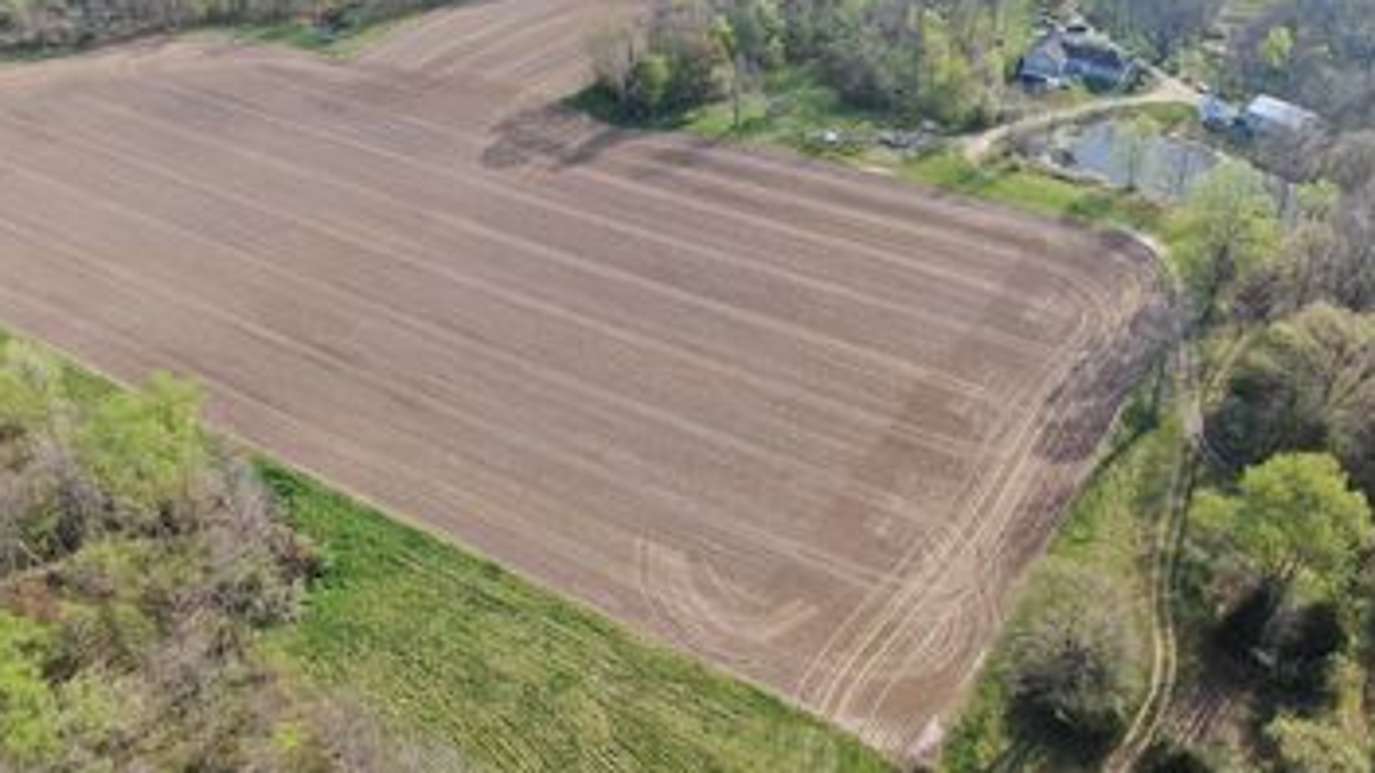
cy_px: 252
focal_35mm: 32
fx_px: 1167
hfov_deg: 60.9
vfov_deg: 36.3
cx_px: 764
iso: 100
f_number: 2.8
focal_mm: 4.39
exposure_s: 1/400
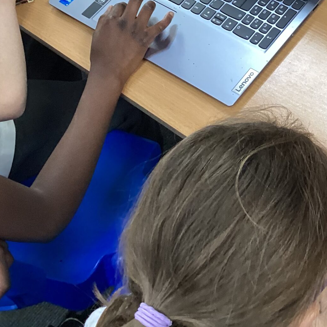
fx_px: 727
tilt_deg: -51.5
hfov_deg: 24.2
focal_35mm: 68
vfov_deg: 24.7
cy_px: 38
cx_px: 327
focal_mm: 3.3
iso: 160
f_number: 2.4
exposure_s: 1/50
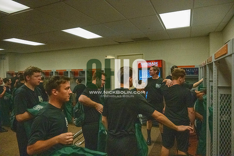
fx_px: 156
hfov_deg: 73.7
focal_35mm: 24
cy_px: 78
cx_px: 117
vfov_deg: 53.2
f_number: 4
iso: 25600
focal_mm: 24
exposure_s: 1/3200
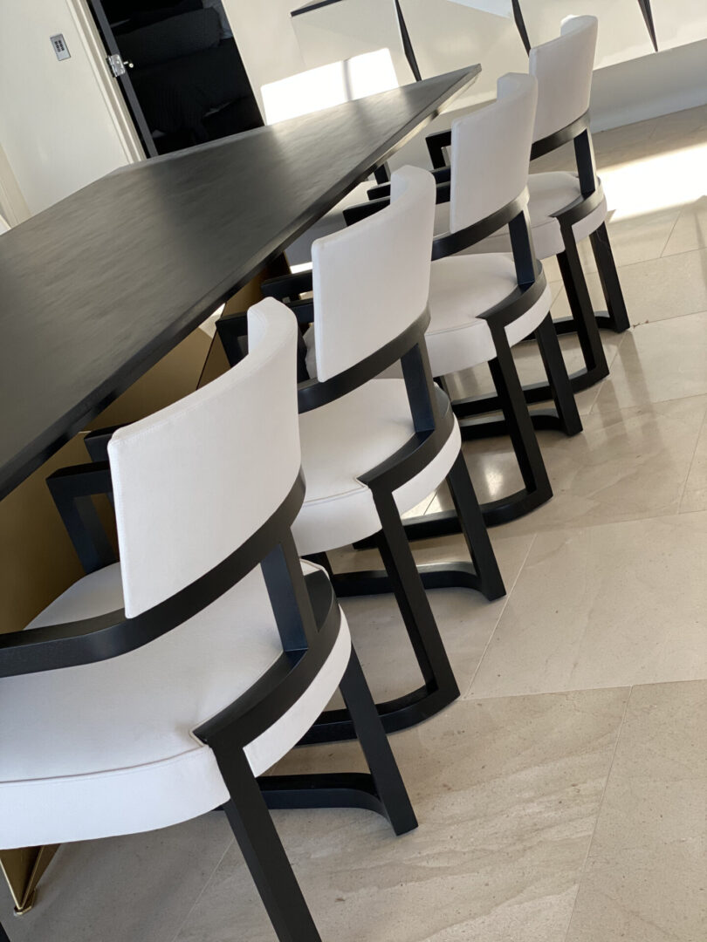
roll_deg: +19.7
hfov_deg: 28.0
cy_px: 471
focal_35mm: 52
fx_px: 1416
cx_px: 354
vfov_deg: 36.8
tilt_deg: -20.1
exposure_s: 1/122
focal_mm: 6
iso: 80
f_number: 2
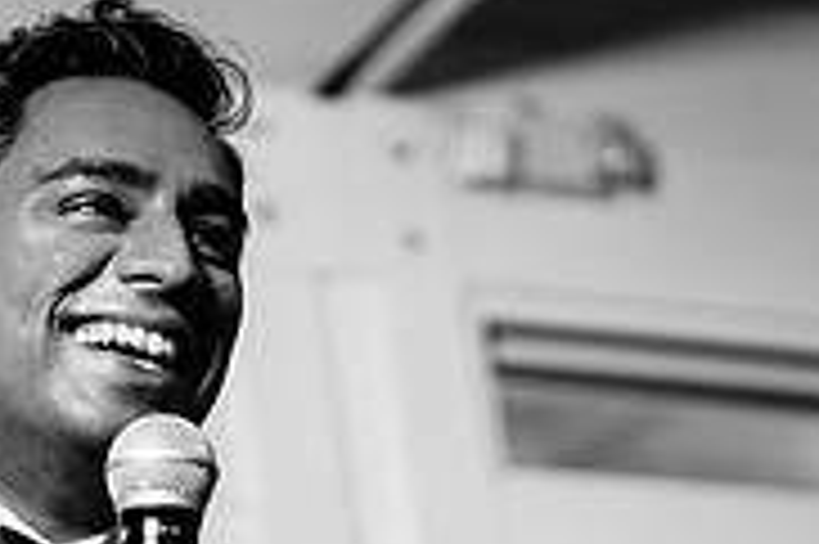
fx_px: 3114
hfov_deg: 14.9
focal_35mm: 137
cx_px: 217
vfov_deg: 10.0
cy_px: 424
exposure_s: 1/200
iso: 250
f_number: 1.4
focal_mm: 35
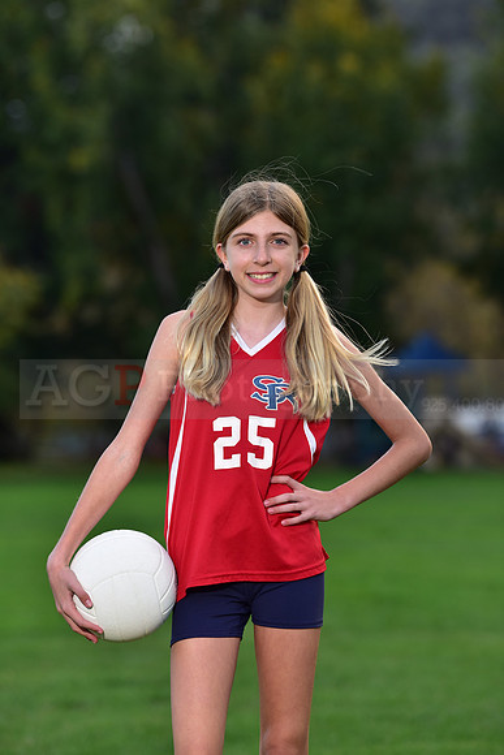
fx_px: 3568
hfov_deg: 8.1
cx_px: 252
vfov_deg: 12.1
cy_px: 378
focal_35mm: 170
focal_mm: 170
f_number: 4.5
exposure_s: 1/320
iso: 400
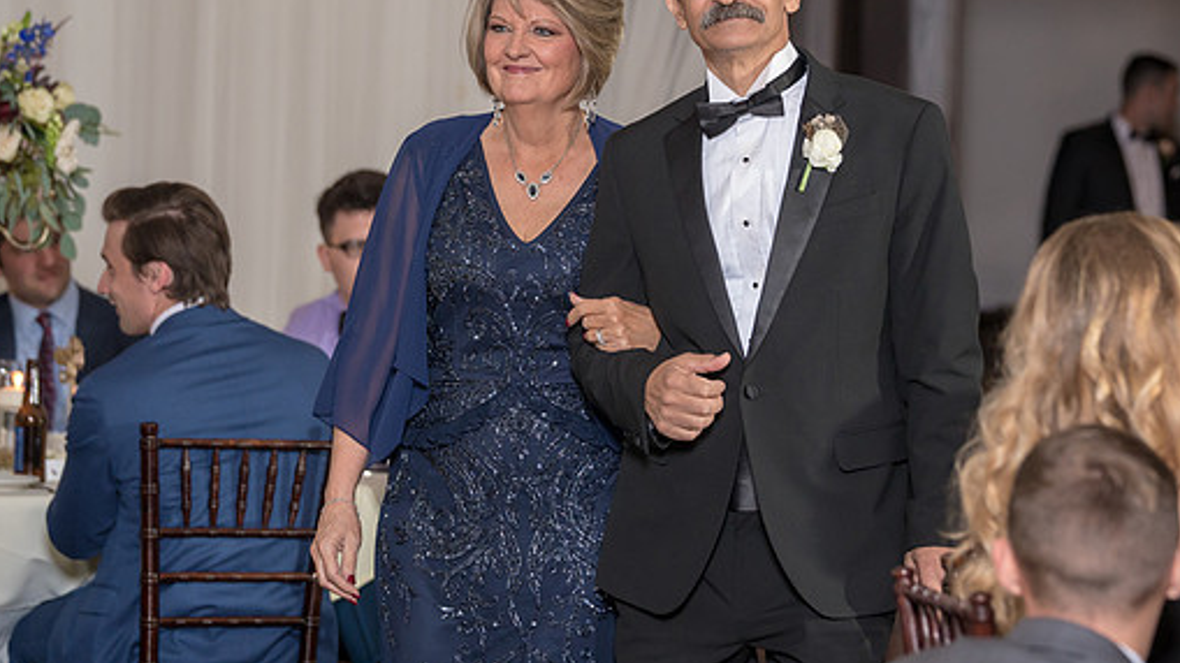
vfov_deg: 7.4
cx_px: 640
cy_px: 190
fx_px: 5130
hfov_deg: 13.1
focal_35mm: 164
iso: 2000
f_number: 4.5
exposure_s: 1/200
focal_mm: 124
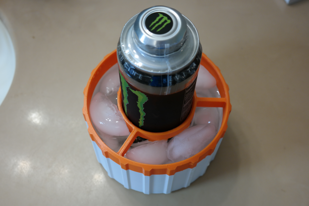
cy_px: 103
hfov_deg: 42.7
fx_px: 395
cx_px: 154
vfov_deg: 29.2
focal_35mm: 46
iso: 800
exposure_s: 1/50
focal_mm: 30
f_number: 4.5
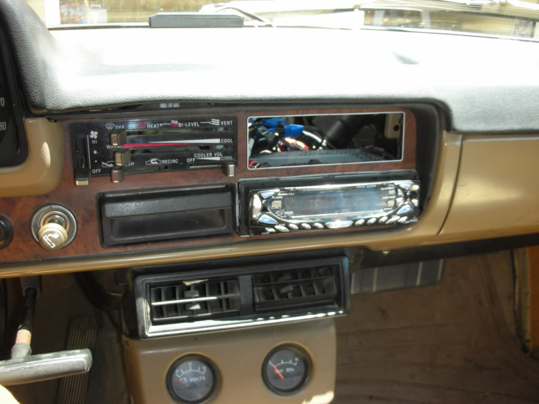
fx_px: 545
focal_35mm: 35
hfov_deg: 52.6
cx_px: 270
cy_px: 202
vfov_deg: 40.7
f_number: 3
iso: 50
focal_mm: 5.8
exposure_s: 1/39
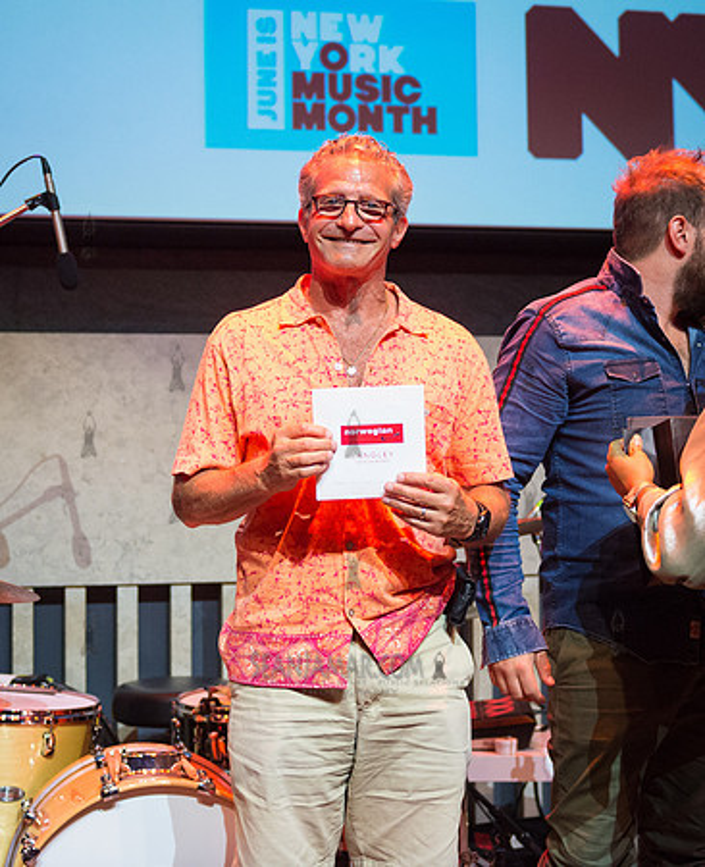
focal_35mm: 59
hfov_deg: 26.2
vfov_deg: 31.9
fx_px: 1516
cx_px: 345
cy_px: 388
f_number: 2.8
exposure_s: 1/500
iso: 4000
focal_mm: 38
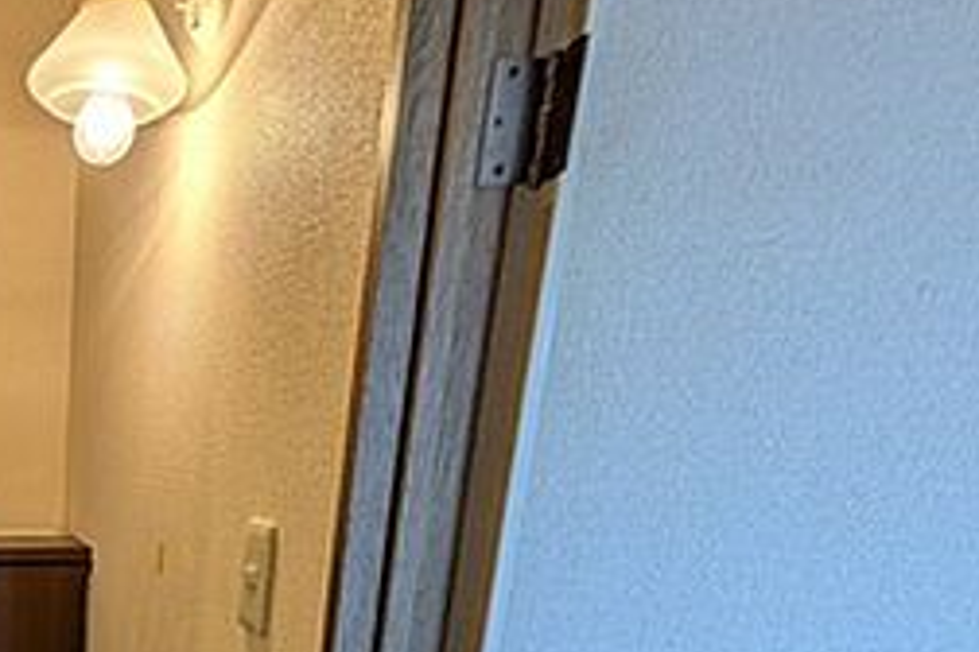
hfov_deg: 40.8
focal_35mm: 37
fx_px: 1006
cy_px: 683
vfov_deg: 32.4
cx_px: -117
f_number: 2.2
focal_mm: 1.85
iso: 58
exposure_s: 1/120
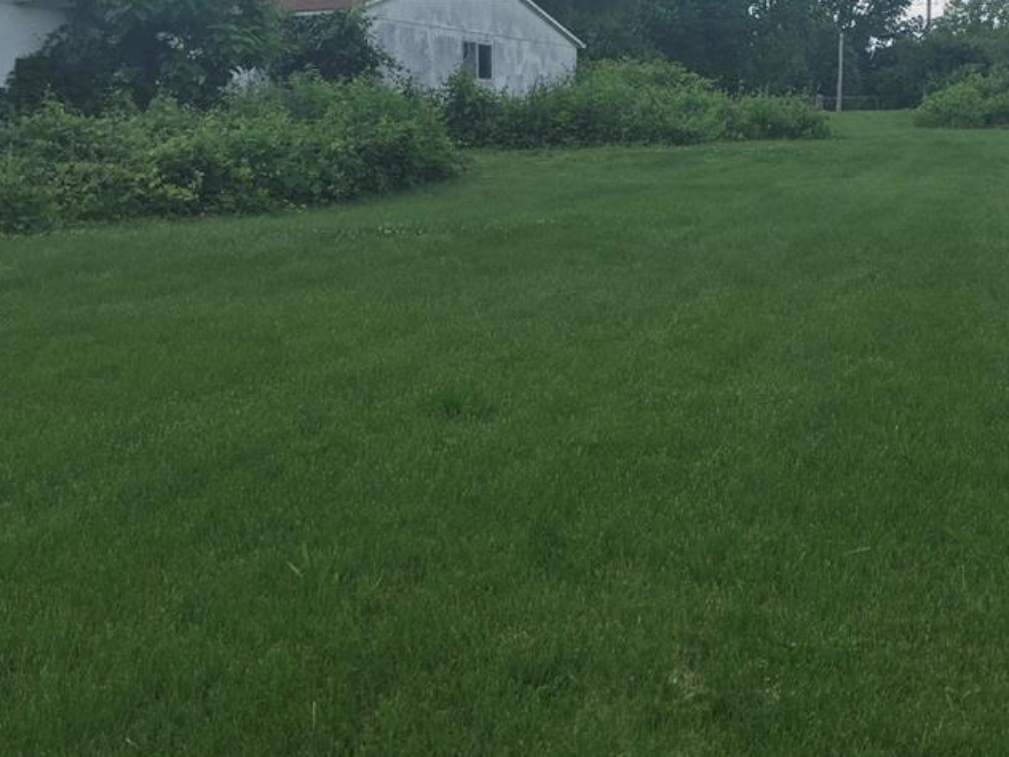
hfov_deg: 39.9
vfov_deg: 30.8
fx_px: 1370
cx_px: 679
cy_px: 291
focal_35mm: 47
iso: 25
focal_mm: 4.15
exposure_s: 1/950
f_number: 2.2
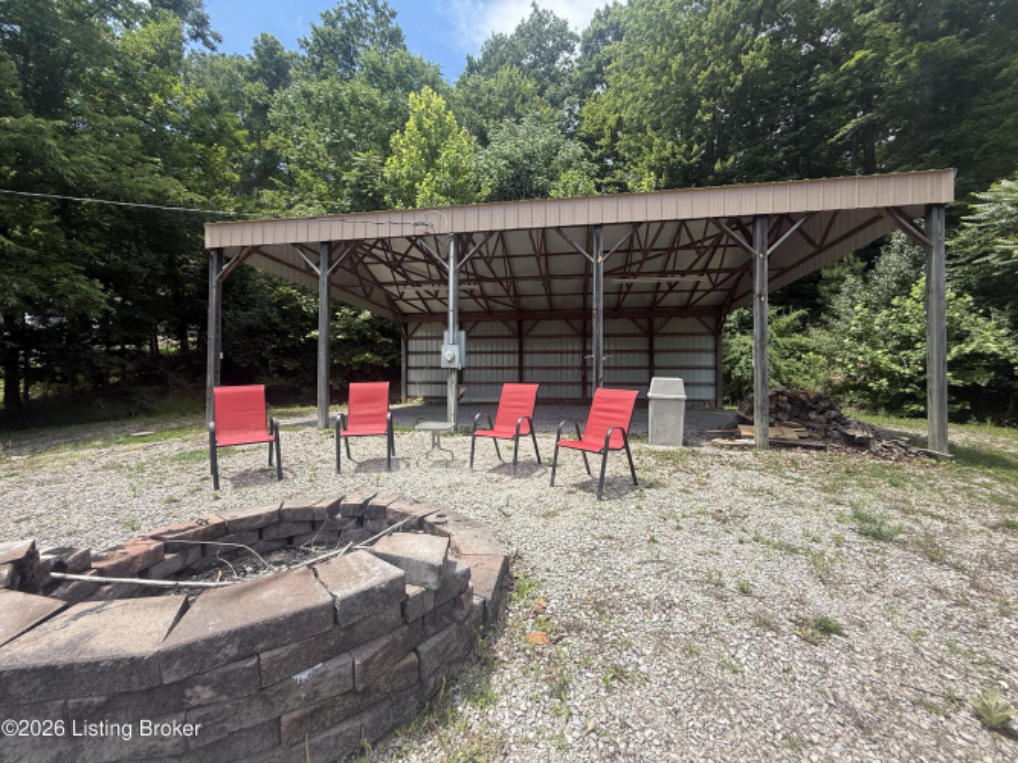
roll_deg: -1.1
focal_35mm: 14
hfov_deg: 102.1
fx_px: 412
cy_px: 382
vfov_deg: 85.7
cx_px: 509
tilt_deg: +2.2
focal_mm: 2.22
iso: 50
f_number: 2.2
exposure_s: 1/928
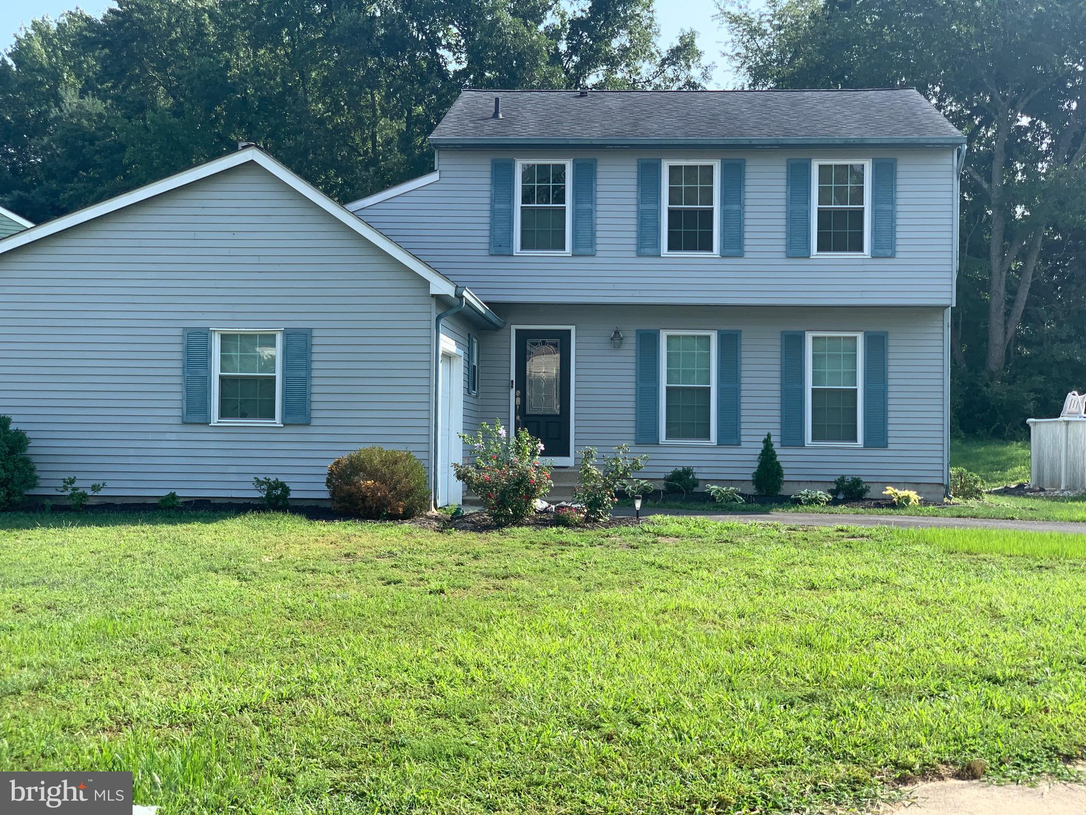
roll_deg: -2.0
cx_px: 543
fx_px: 1631
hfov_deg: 36.8
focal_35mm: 52
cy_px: 408
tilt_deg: +3.0
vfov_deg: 28.0
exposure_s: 1/461
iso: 16
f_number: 2.4
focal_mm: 6
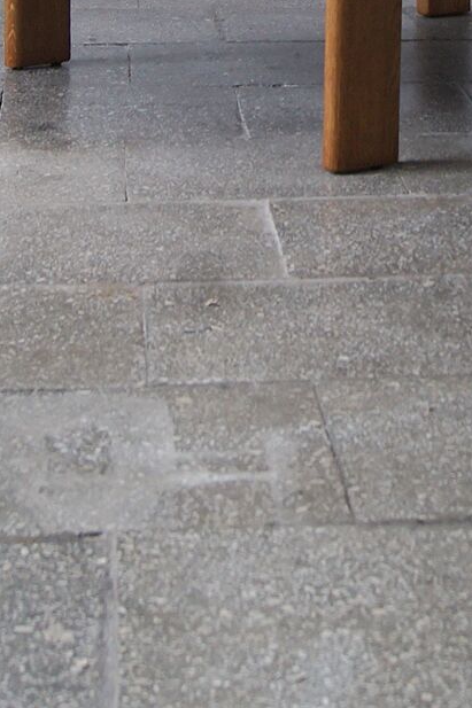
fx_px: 2105
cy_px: -383
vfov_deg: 17.1
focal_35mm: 107
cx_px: 506
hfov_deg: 12.6
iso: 400
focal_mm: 22
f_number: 5.6
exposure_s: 1/40
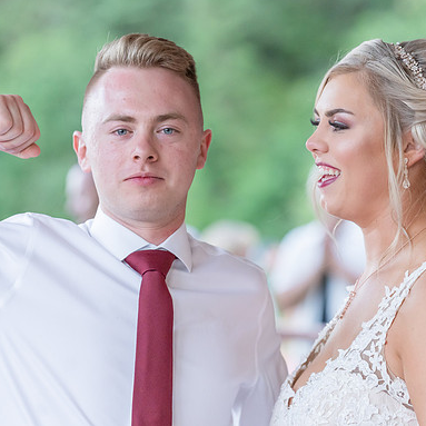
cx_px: 231
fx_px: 2882
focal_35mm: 207
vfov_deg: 8.5
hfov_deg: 8.5
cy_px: 212
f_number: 4
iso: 3200
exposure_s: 1/500
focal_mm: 161
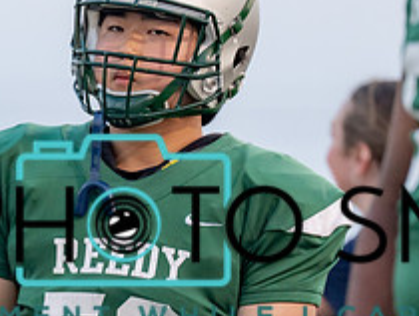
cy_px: 228
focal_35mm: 704
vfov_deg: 2.1
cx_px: 129
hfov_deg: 2.8
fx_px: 8531
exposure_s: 1/1250
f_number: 2.8
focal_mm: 200
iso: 800
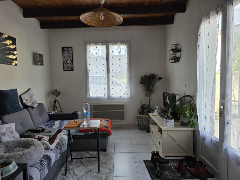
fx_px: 159
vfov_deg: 58.9
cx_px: 120
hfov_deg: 73.9
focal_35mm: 23
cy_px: 90
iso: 64
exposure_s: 1/180
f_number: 1.7
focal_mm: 6.3
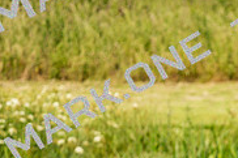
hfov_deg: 1.1
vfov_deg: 0.7
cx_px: 348
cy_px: 206
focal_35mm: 1914
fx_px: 12642
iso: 400
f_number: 6.3
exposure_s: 1/2000
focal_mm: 600
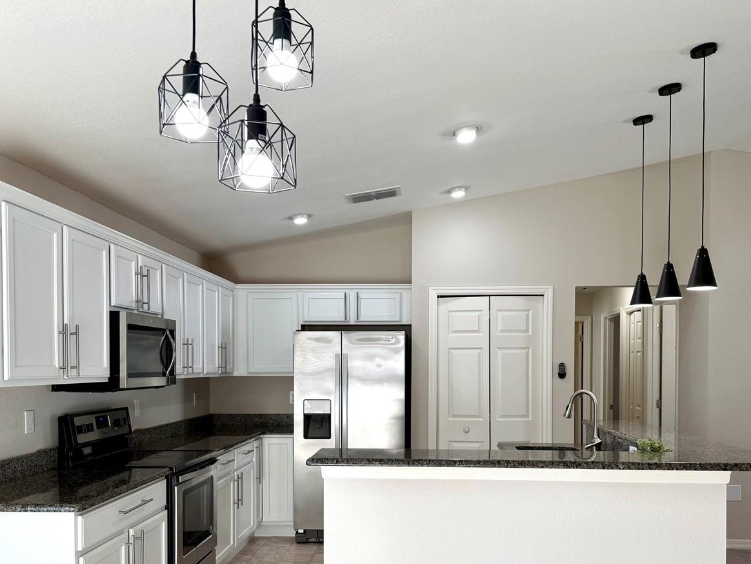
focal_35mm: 33
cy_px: 377
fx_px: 716
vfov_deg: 42.4
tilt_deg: -0.3
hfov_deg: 55.3
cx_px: 388
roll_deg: -0.2
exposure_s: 1/180
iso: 64
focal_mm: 6.76
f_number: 1.78
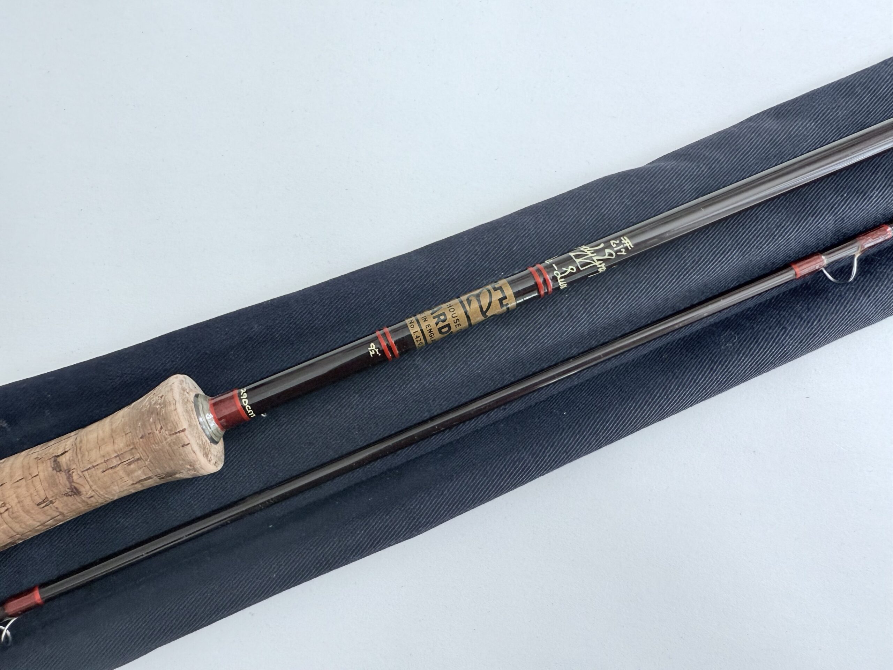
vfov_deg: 56.8
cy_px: 335
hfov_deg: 71.6
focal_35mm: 24
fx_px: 619
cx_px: 446
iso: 80
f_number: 2.2
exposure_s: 1/99
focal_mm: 2.22
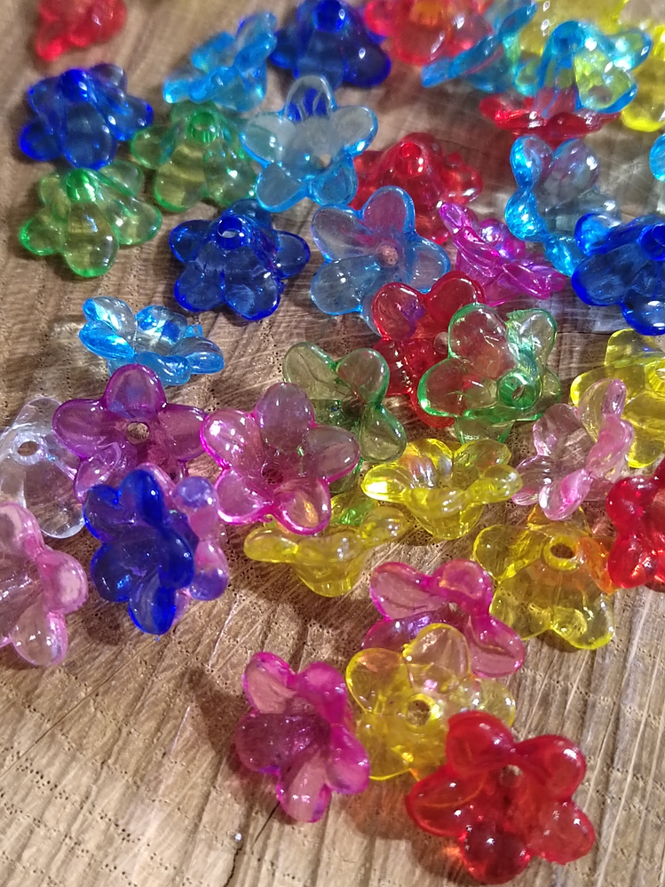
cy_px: 444
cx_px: 332
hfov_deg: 31.5
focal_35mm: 46
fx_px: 1179
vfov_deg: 41.2
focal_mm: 5.52
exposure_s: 1/33.3
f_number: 1.9
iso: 4000
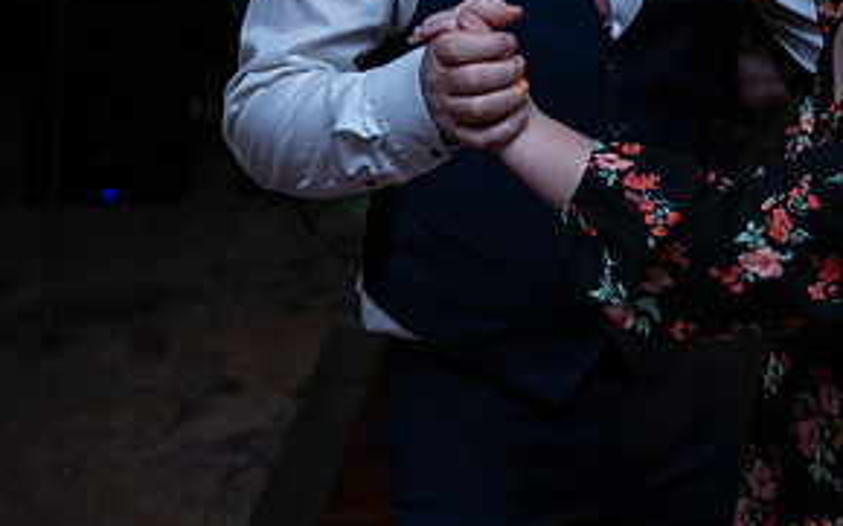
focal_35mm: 106
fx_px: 2434
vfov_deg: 12.2
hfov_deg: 19.2
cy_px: 7
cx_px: 791
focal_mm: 52
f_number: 3.5
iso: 1000
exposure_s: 1/160
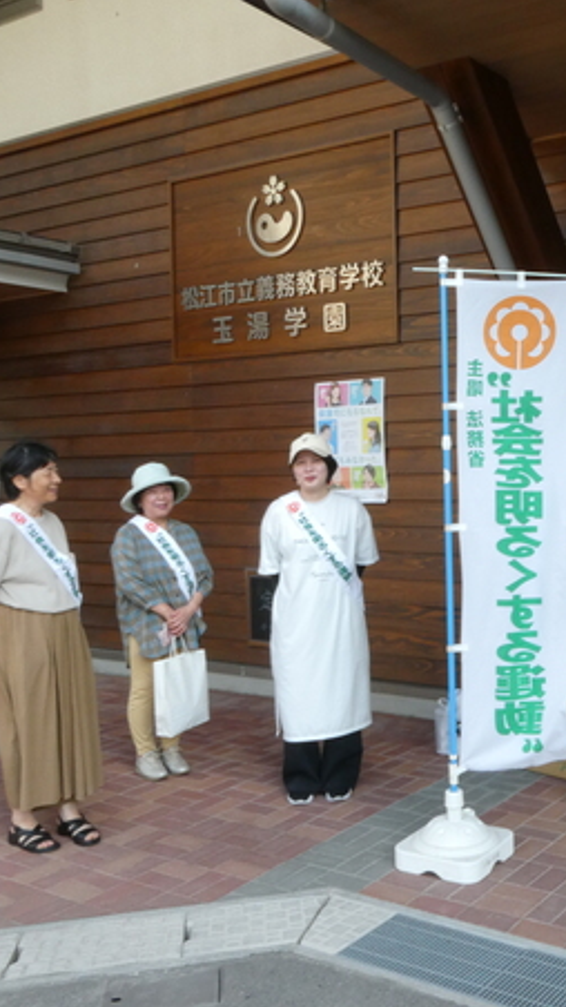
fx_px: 988
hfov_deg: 30.7
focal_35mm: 37
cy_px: 497
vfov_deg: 54.0
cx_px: 501
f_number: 7.1
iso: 200
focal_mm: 4.3
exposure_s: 1/60
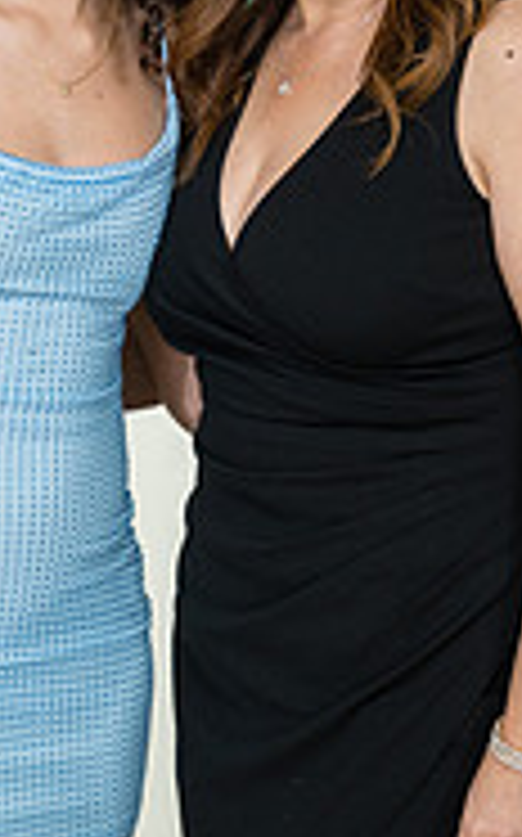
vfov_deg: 13.0
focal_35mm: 161
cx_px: 94
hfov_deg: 8.1
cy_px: 279
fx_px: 3670
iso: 1600
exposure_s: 1/250
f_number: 2.8
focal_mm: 65.4
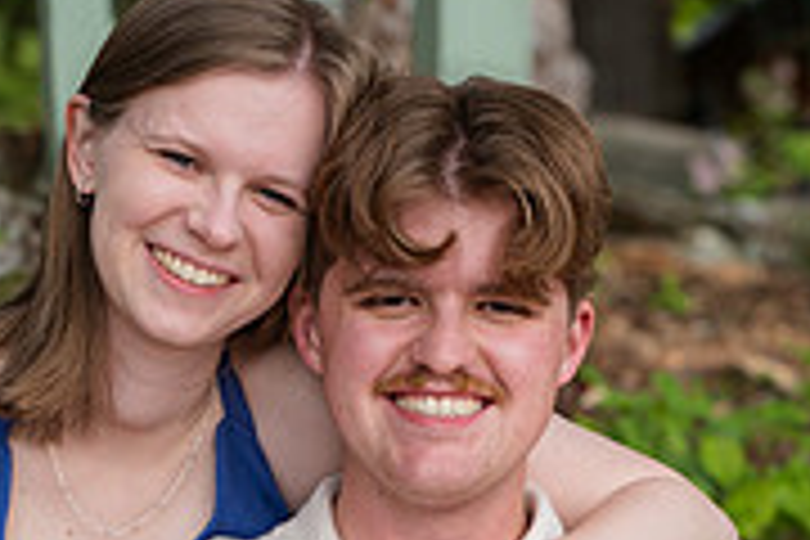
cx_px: 585
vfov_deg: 8.6
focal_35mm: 158
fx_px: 3555
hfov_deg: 13.0
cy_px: 623
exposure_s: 1/400
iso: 320
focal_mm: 32.9
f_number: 5.6
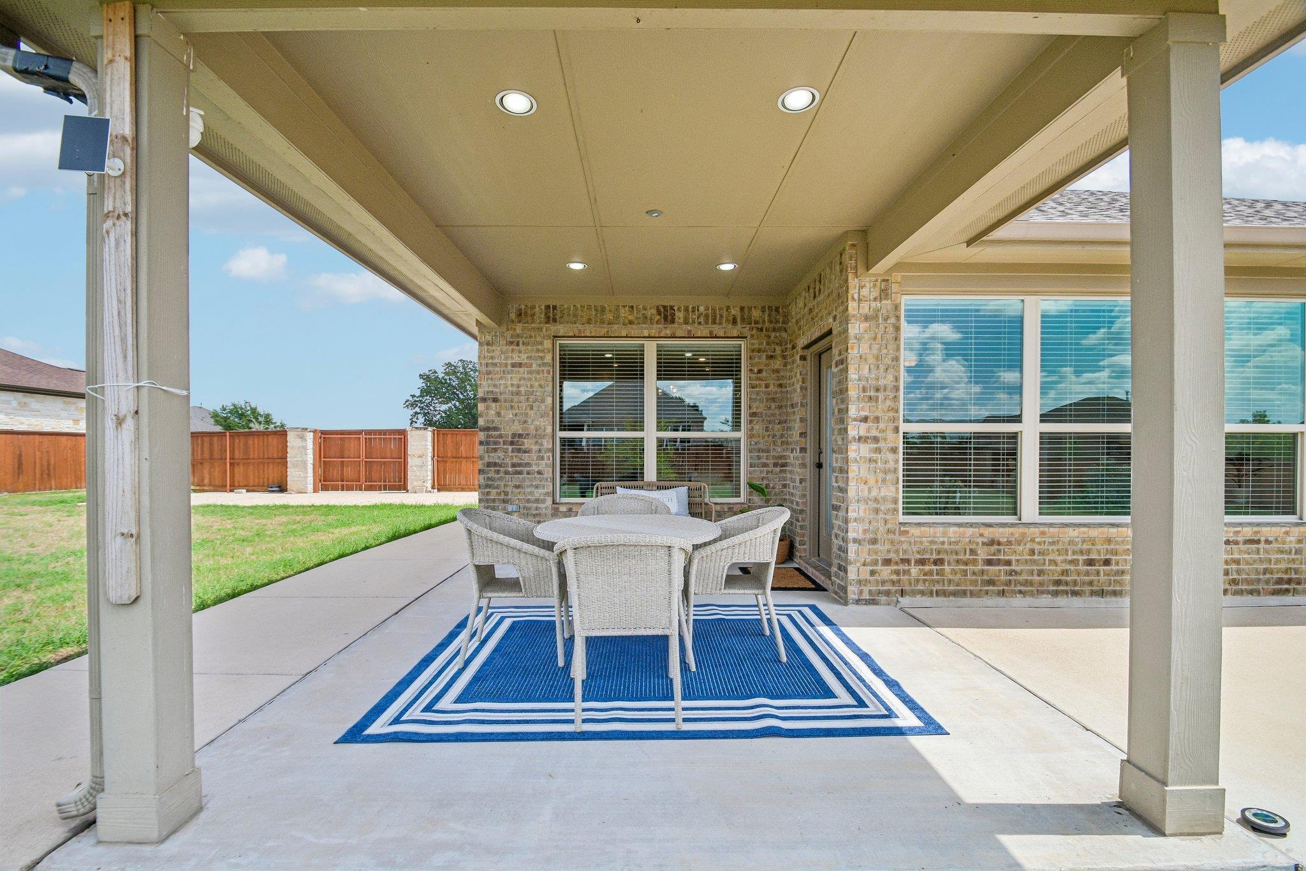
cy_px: 436
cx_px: 653
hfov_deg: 100.4
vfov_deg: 77.3
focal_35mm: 15
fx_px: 544
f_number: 8
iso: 400
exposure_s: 1/500
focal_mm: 10
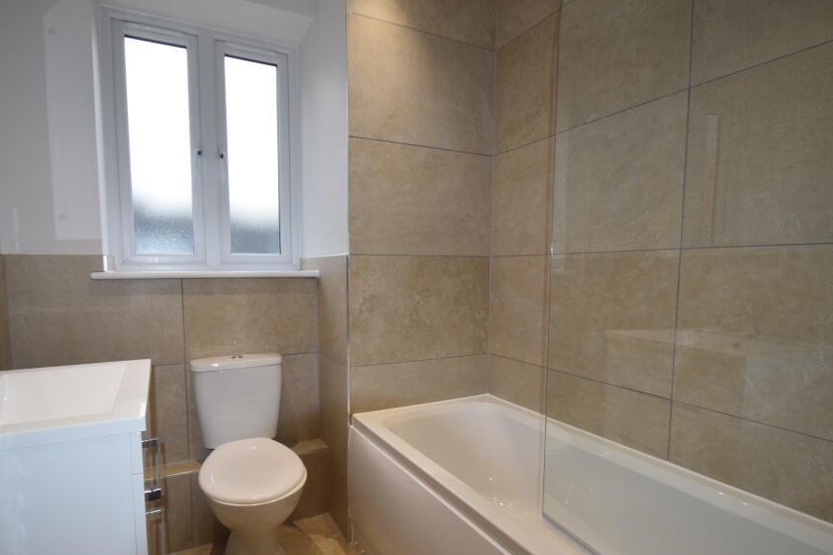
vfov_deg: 67.4
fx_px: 417
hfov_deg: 89.8
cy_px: 293
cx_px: 387
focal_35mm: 18
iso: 720
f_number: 5.6
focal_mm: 10
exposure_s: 1/125
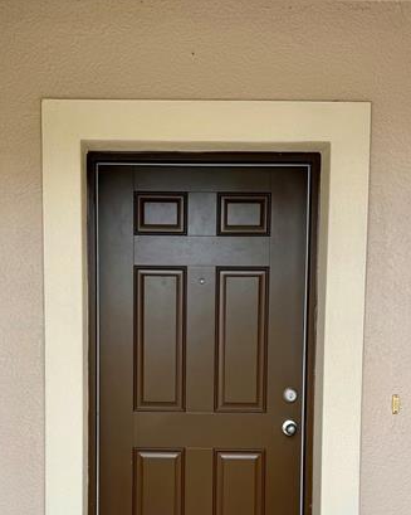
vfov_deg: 40.6
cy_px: 395
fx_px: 669
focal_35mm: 44
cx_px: 191
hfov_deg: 34.1
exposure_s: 1/464
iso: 80
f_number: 1.78
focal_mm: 6.76
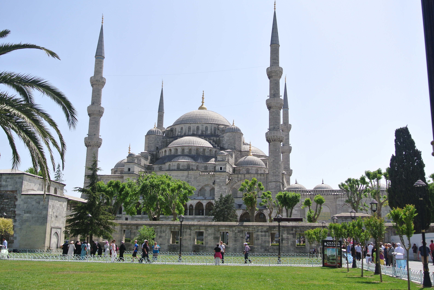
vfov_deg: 33.5
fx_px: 483
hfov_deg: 48.4
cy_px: 144
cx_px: 213
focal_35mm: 40
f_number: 4.5
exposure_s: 1/640
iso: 100
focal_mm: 14.5
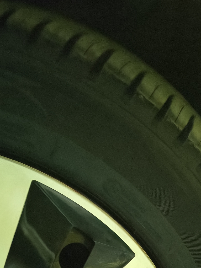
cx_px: 149
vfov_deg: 38.2
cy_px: 258
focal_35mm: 45
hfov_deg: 31.6
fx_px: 348
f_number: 1.88
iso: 27237
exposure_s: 1/3.7
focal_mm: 5.56
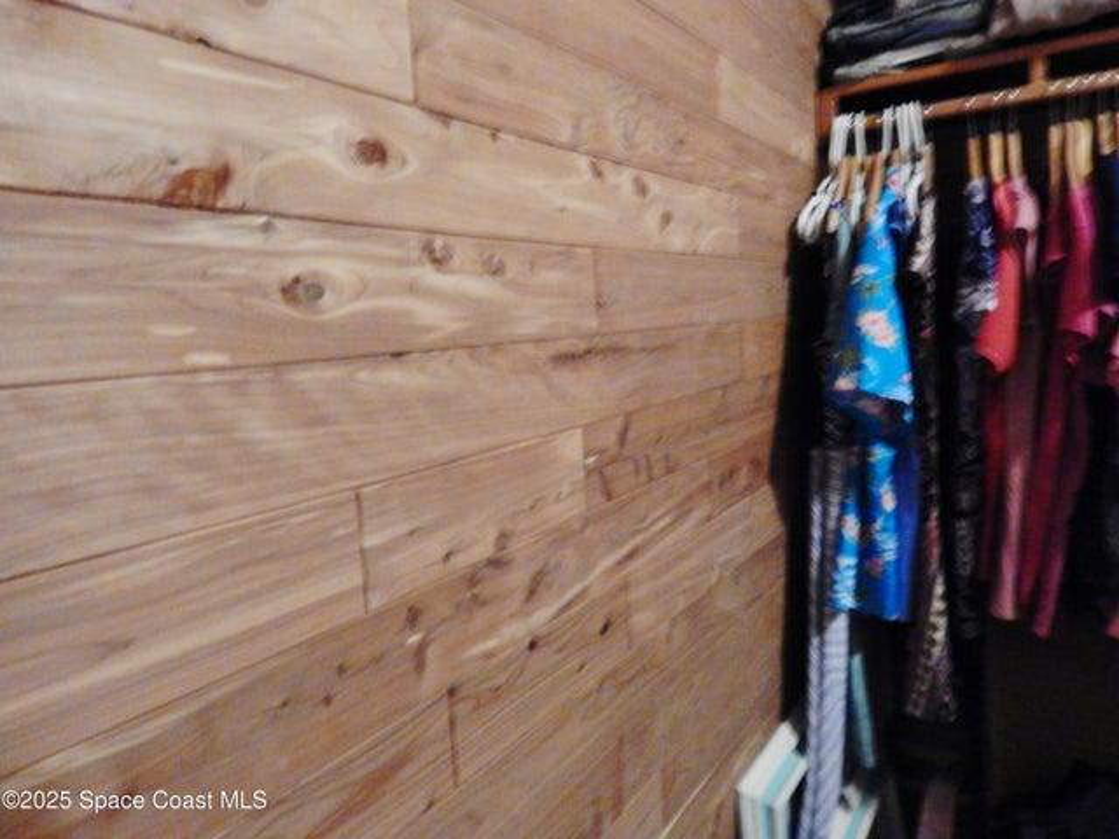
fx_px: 711
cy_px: 420
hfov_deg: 76.4
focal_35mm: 22
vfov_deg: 61.1
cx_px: 560
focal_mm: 4
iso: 800
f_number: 3
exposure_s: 1/13
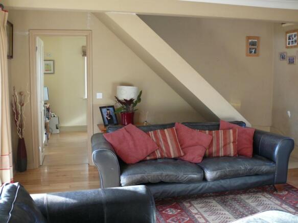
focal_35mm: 37
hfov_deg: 50.1
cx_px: 149
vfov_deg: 38.7
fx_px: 318
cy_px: 112
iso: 160
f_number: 2.8
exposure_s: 1/30
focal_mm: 7.9
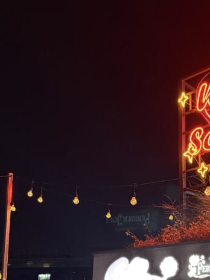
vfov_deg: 34.5
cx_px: 174
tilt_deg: +7.7
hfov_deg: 26.9
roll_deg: -0.9
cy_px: 244
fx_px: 429
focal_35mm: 53
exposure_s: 1/40
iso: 800
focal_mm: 6.76
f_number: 1.78
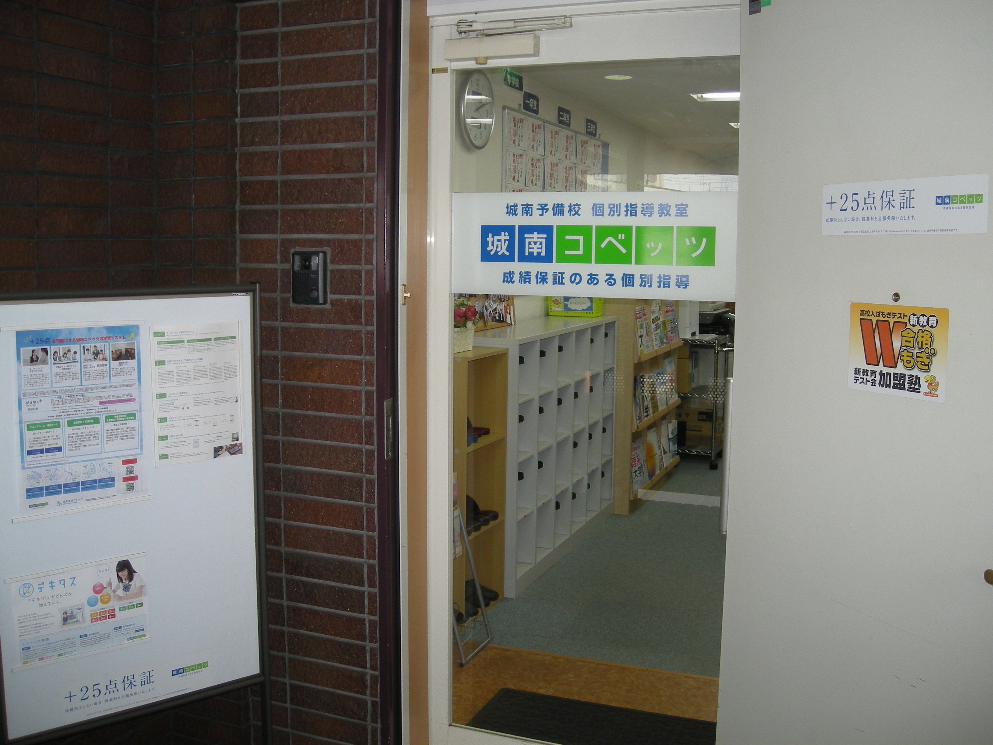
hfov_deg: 52.6
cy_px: 372
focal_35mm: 35
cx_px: 496
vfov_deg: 40.7
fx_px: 1004
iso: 67
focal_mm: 5.7
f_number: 2.8
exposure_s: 1/54
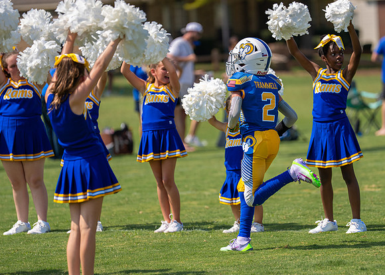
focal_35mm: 259
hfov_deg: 7.8
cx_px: 244
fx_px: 2830
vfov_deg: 5.6
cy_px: 124
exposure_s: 1/2500
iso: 125
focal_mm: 194
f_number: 2.8
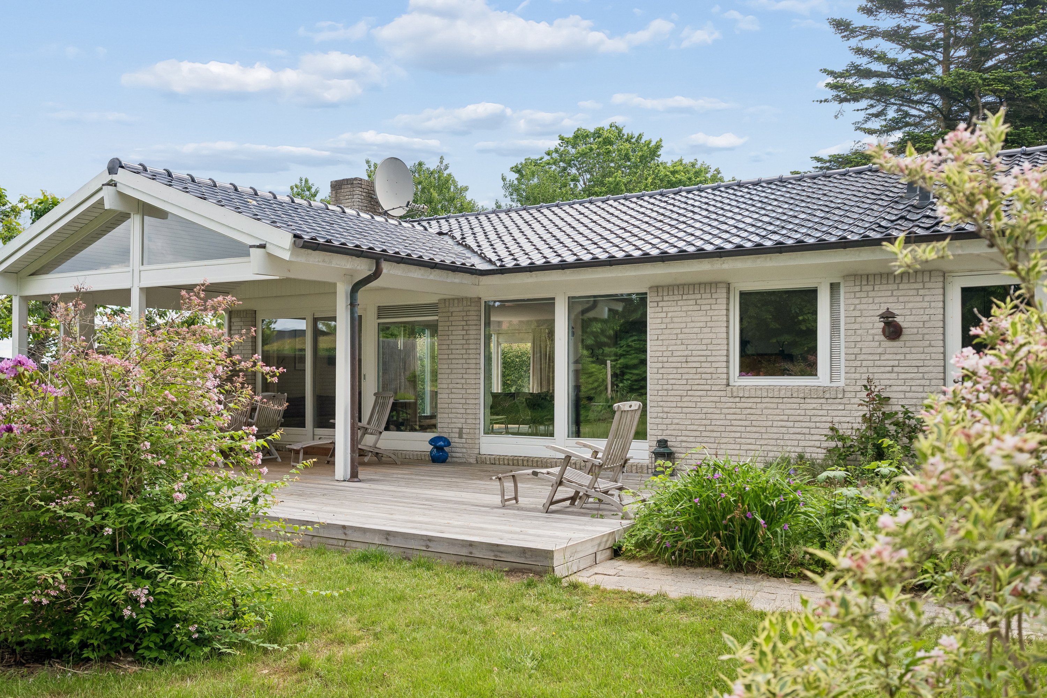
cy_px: 349
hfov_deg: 61.9
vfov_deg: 43.6
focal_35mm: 30
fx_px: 872
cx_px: 524
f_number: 4
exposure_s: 1/3200
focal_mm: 30
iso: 800
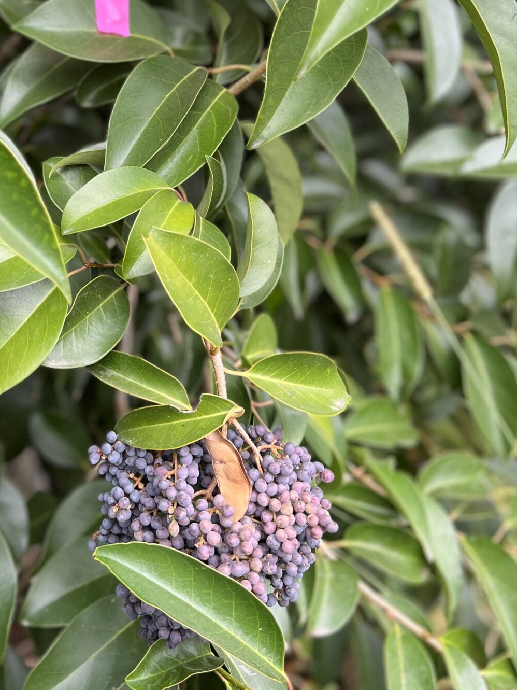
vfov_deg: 36.4
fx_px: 996
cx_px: 115
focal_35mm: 50
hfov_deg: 28.6
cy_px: 101
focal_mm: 5.7
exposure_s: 1/301
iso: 50
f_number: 1.5
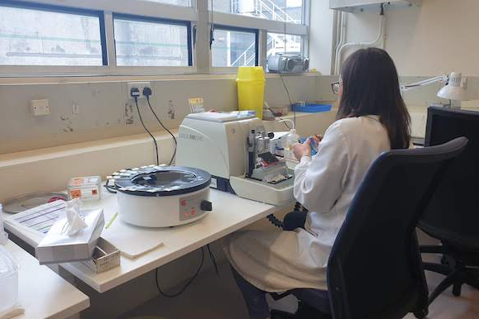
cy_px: 160
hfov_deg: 65.5
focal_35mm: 28
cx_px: 233
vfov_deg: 46.4
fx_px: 373
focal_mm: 4.3
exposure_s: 1/100
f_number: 2.4
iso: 50
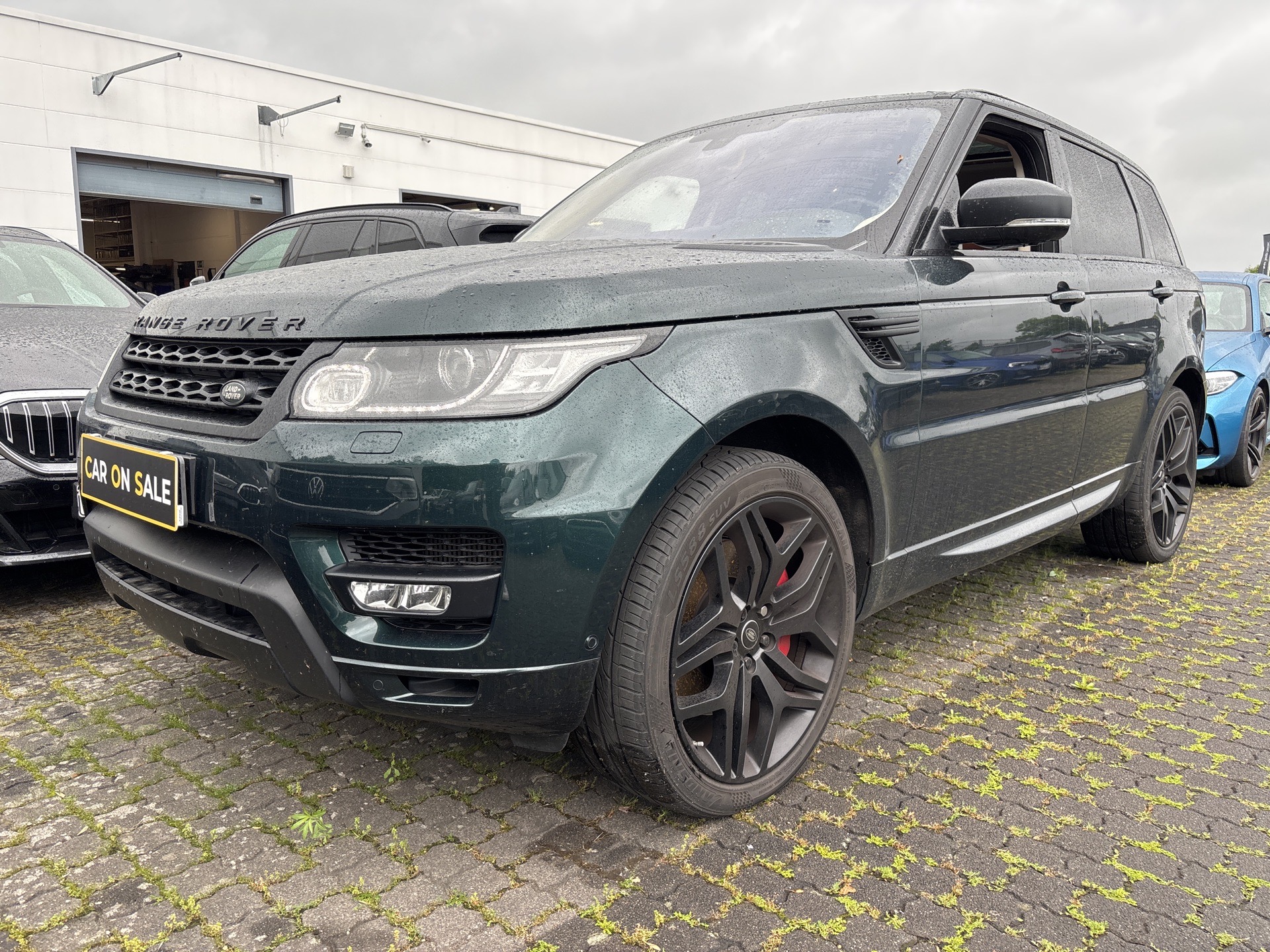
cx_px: 635
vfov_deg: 53.1
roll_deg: -1.1
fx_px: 954
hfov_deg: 67.3
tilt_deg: -10.7
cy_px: 476
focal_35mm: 26
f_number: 1.6
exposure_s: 1/428
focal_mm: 5.96
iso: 50
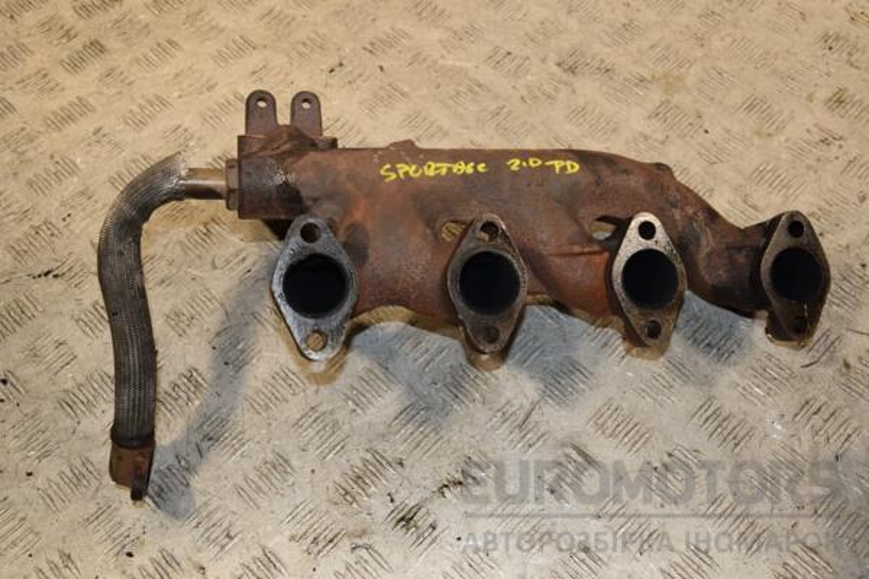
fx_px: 1014
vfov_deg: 31.9
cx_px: 434
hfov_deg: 46.4
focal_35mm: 42
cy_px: 290
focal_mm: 28
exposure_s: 1/200
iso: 800
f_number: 7.1
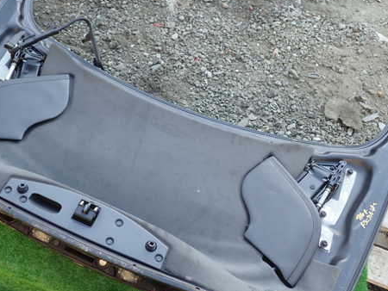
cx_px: 163
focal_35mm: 40
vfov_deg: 36.0
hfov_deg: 46.6
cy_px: 146
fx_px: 449
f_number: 2.3
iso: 100
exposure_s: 1/100
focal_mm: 5.4
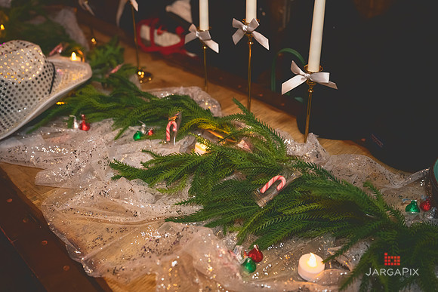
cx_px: 220
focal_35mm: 35
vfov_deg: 37.6
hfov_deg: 54.0
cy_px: 148
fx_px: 429
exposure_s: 1/125
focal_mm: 34
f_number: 3.2
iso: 3200
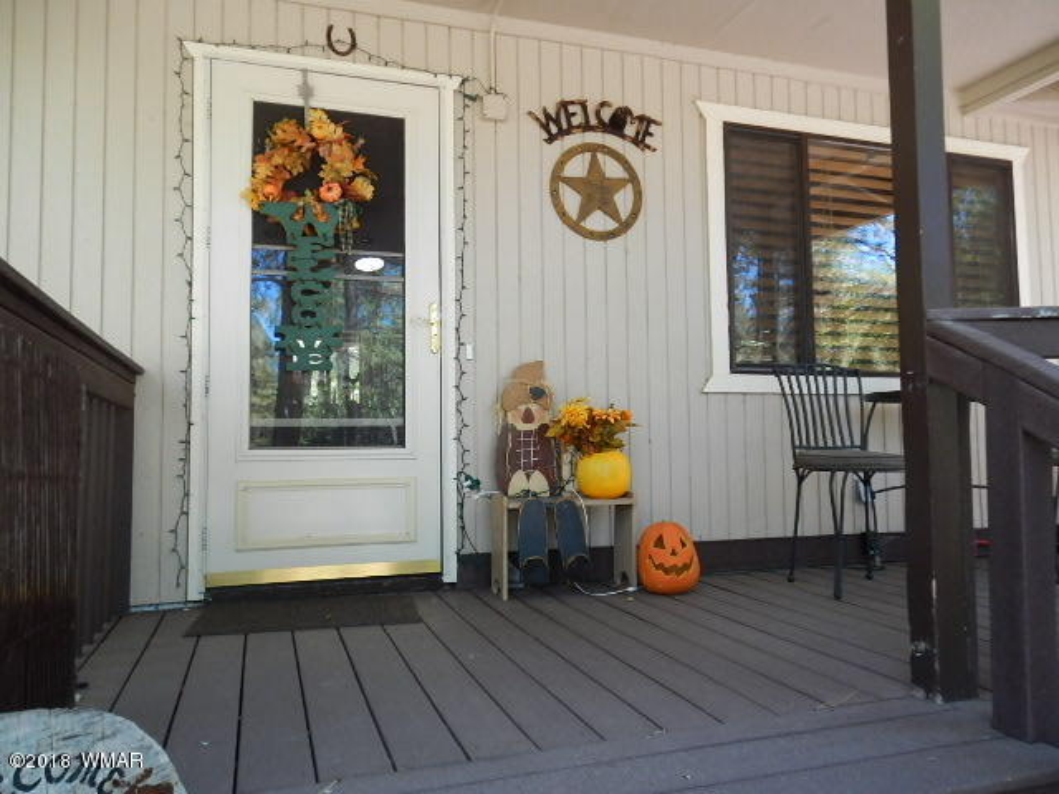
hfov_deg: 69.4
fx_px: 765
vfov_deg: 54.9
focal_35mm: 25
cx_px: 530
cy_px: 397
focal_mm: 4.5
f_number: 3.2
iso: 125
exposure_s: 1/50
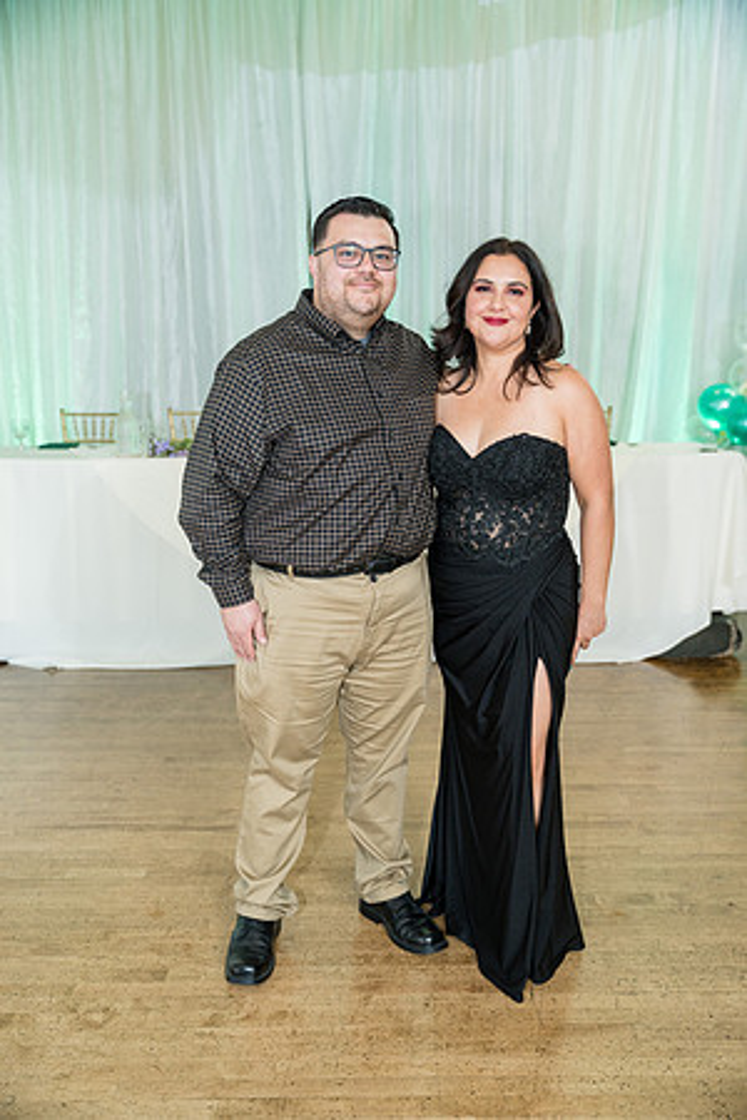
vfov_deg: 53.5
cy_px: 560
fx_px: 1111
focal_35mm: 36
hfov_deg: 37.2
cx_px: 374
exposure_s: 1/250
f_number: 2.8
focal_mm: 35.7
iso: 1600
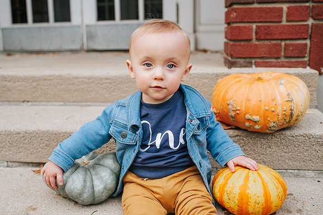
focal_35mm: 39
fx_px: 349
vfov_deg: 34.3
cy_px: 111
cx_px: 148
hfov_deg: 49.6
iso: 640
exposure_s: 1/320
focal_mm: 35
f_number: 3.2
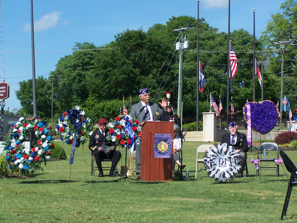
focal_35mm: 94
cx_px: 148
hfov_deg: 20.9
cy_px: 112
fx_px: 807
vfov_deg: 15.7
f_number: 4.5
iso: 80
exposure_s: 1/1000
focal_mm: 15.6
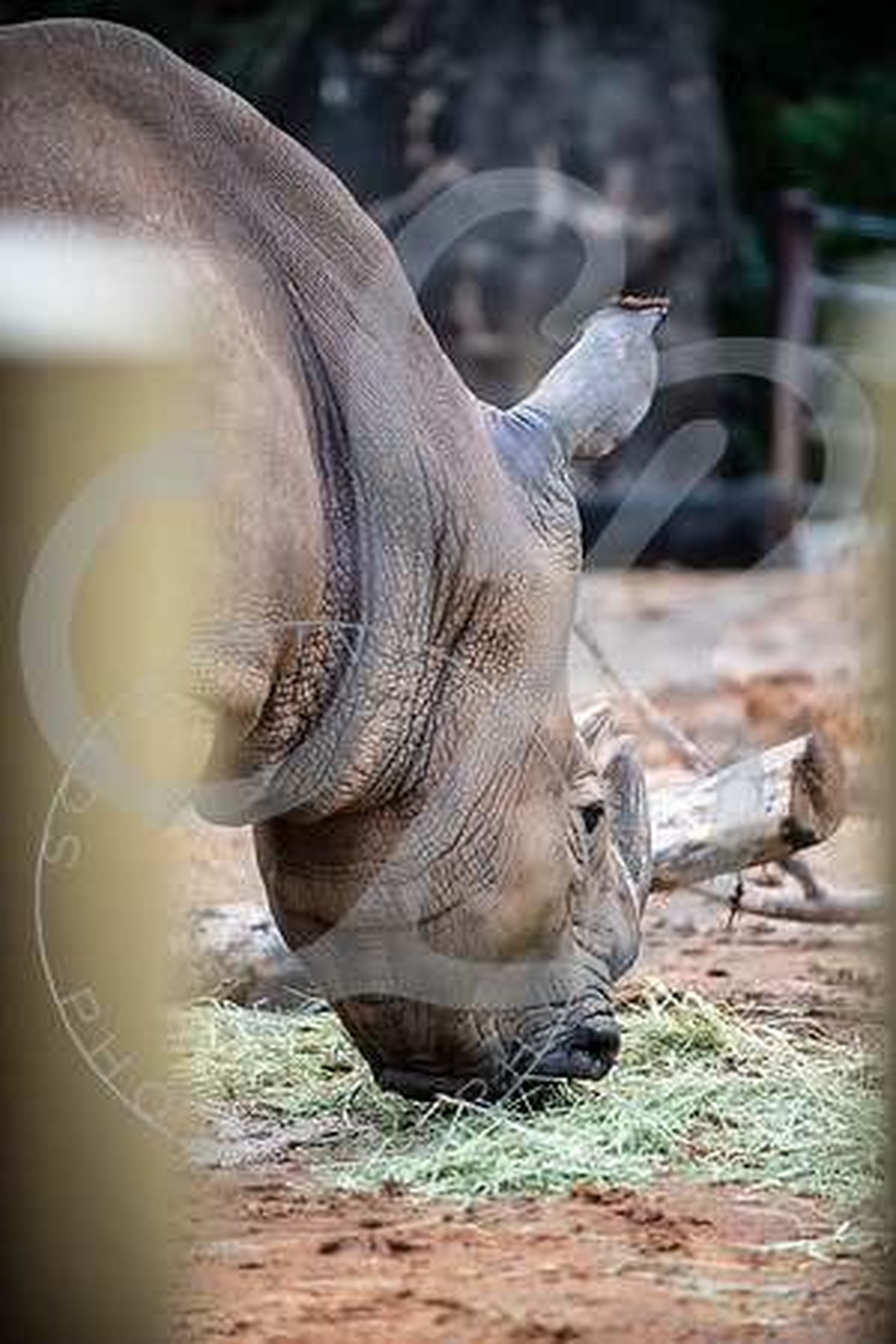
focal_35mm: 200
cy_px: 672
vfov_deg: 10.3
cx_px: 448
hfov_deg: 6.9
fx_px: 7466
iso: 125
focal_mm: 200
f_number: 2.8
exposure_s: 1/250
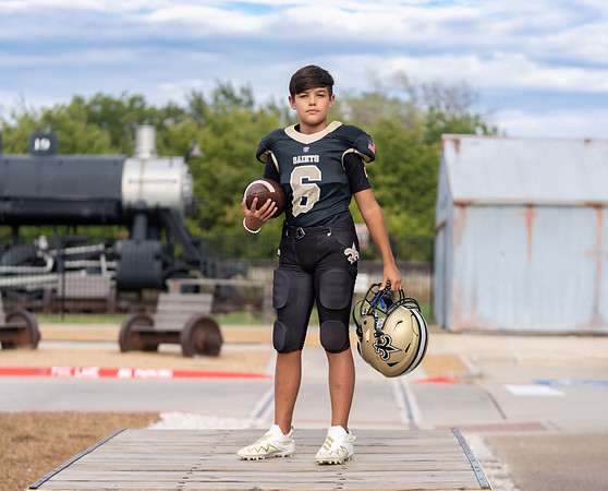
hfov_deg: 21.2
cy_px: 244
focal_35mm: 90
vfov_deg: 17.2
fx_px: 1621
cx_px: 341
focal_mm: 76
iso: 100
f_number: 2.8
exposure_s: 1/640
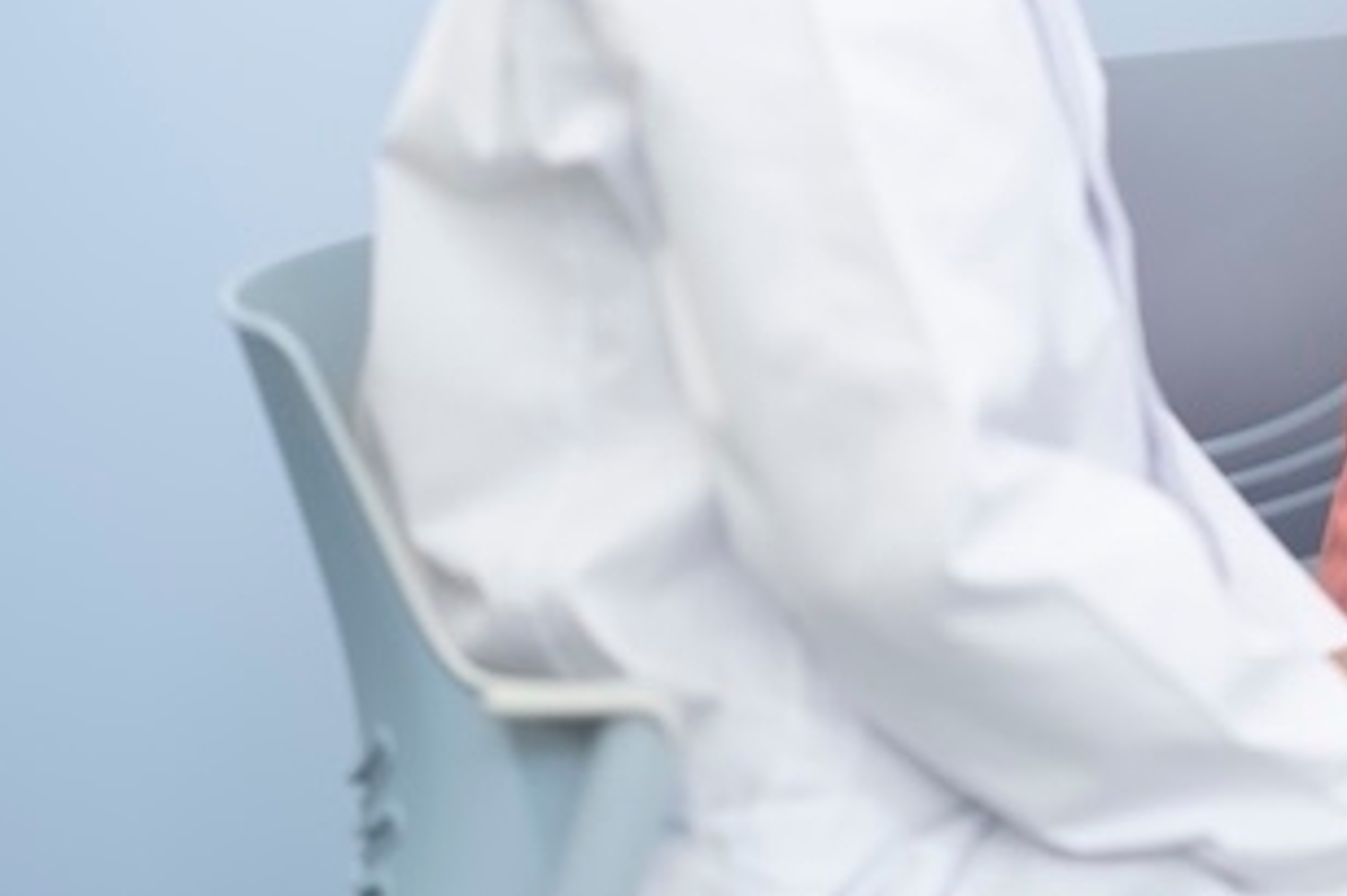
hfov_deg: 9.2
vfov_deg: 6.2
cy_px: -181
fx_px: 8264
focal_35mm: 221
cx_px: 1644
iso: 100
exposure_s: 1/160
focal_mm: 85
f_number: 1.6
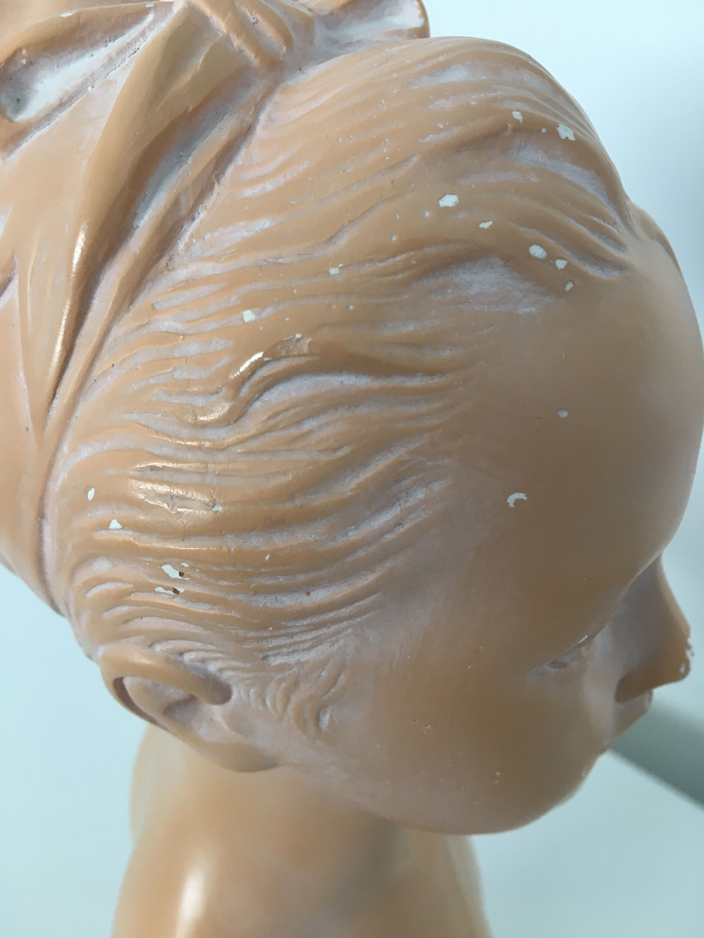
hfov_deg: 48.2
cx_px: 352
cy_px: 469
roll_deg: -3.0
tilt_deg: -35.2
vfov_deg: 61.7
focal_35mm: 29
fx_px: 786
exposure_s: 1/30
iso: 25
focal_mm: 4.15
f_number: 2.2
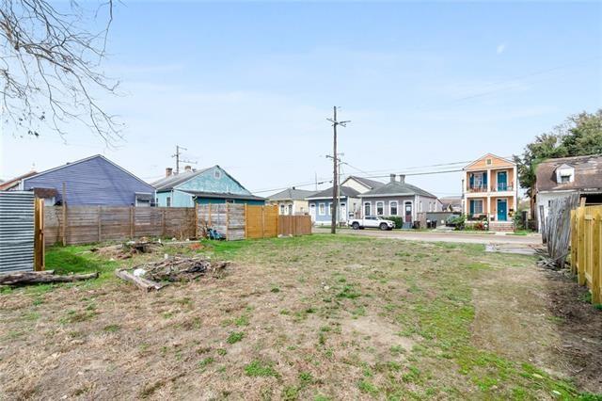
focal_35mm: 15
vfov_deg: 77.3
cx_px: 301
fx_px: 251
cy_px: 200
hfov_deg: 100.4
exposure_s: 1/400
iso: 400
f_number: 11
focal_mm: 10
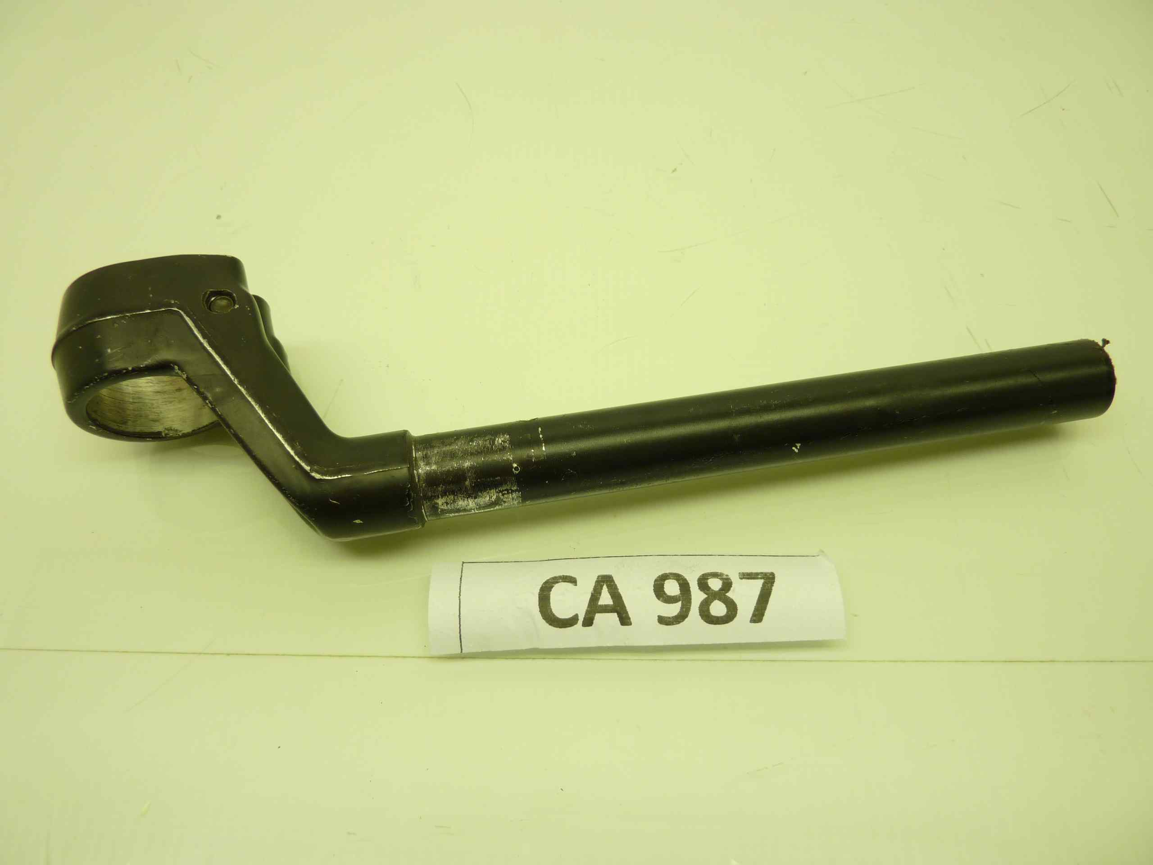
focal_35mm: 25
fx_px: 833
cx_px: 576
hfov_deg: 69.4
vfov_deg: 54.9
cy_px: 432
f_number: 3.3
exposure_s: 1/30
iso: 80
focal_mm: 4.1
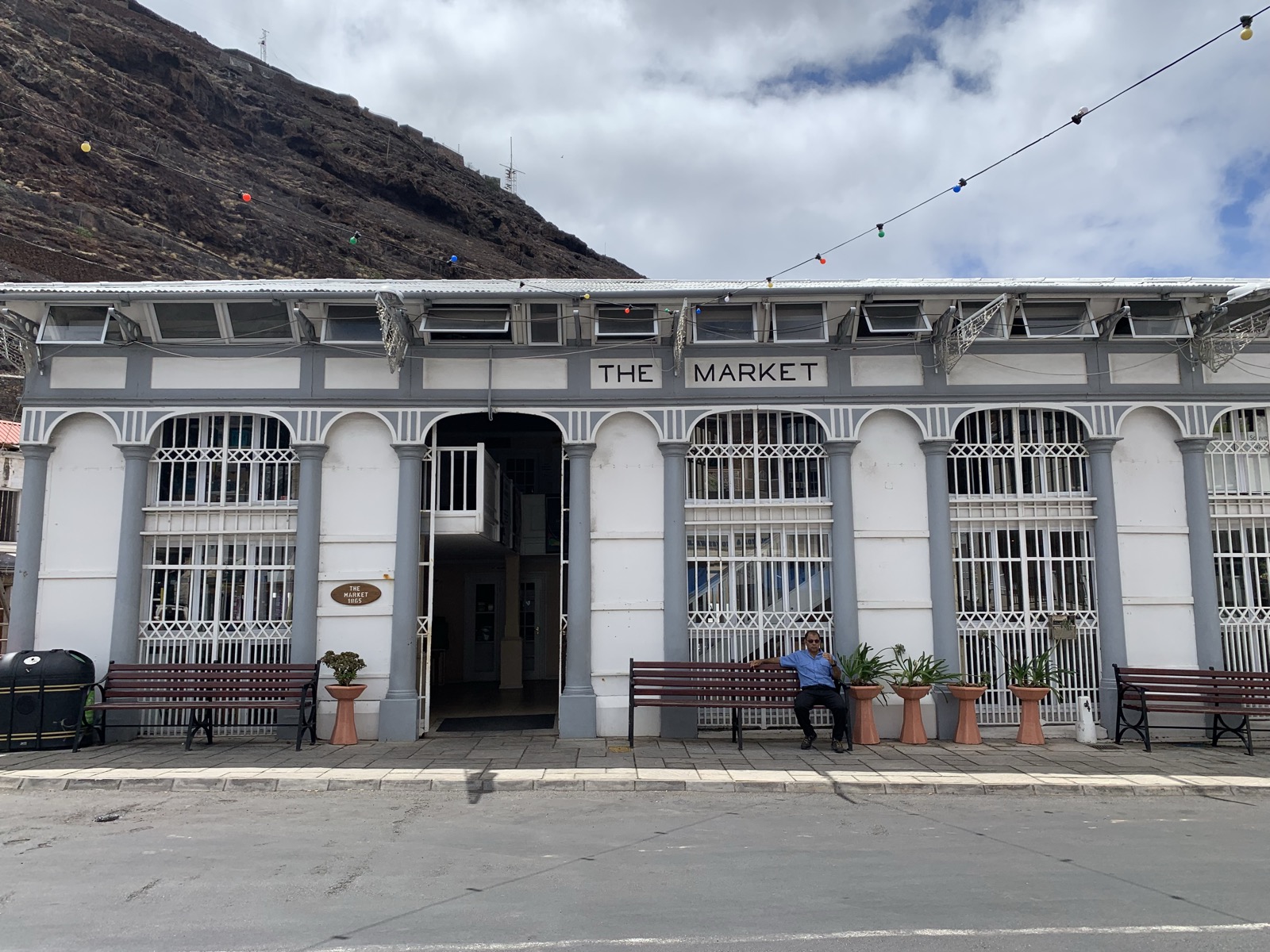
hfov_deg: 67.3
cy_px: 476
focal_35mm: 26
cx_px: 635
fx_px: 954
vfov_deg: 53.1
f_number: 1.8
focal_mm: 4.25
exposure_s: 1/3289
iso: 25
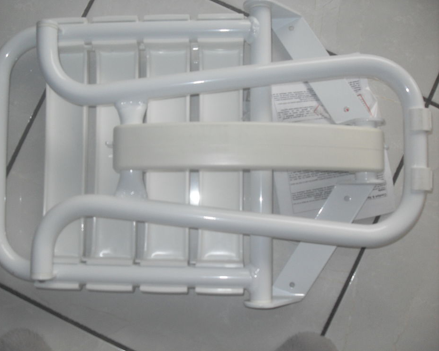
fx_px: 507
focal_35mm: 39
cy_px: 174
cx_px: 202
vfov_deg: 38.2
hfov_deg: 46.8
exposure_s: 1/45
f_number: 2.8
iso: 100
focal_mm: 6.3
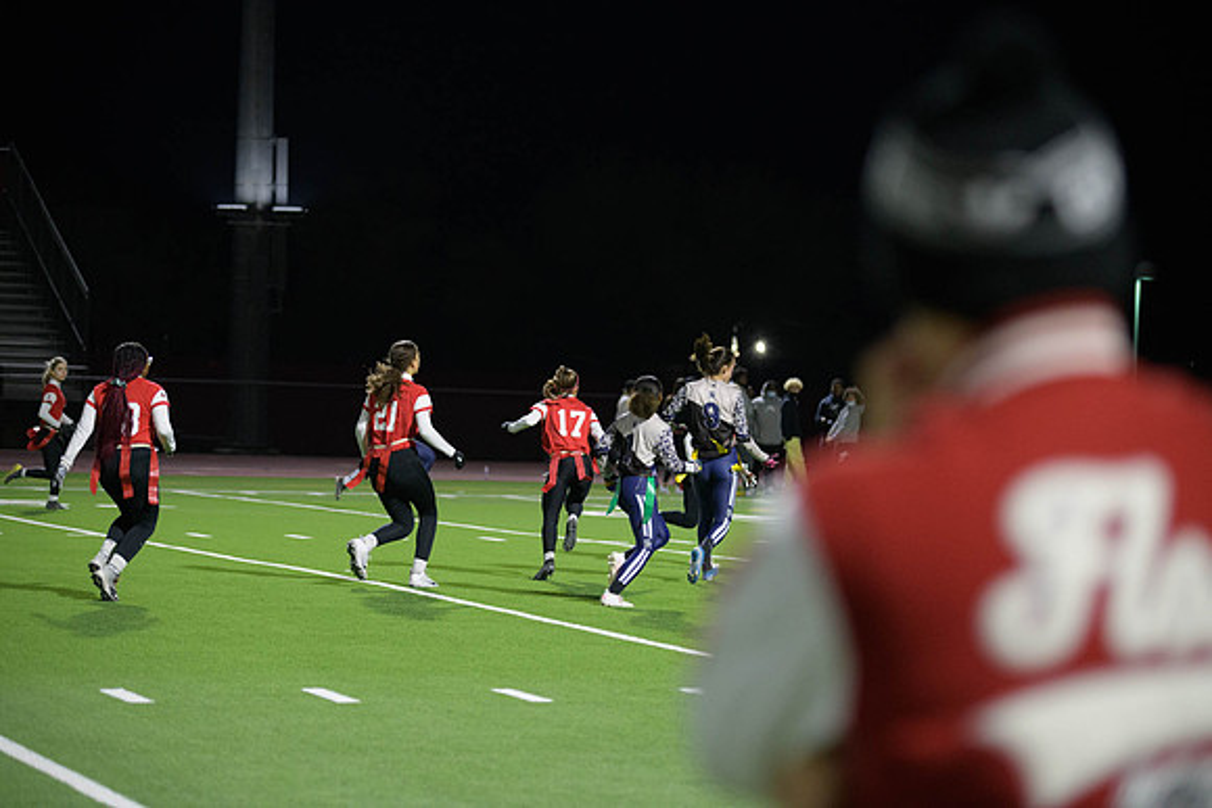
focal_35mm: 112
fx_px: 3771
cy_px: 404
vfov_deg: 12.2
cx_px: 606
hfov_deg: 18.3
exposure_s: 1/640
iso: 3600
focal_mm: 112
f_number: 2.8
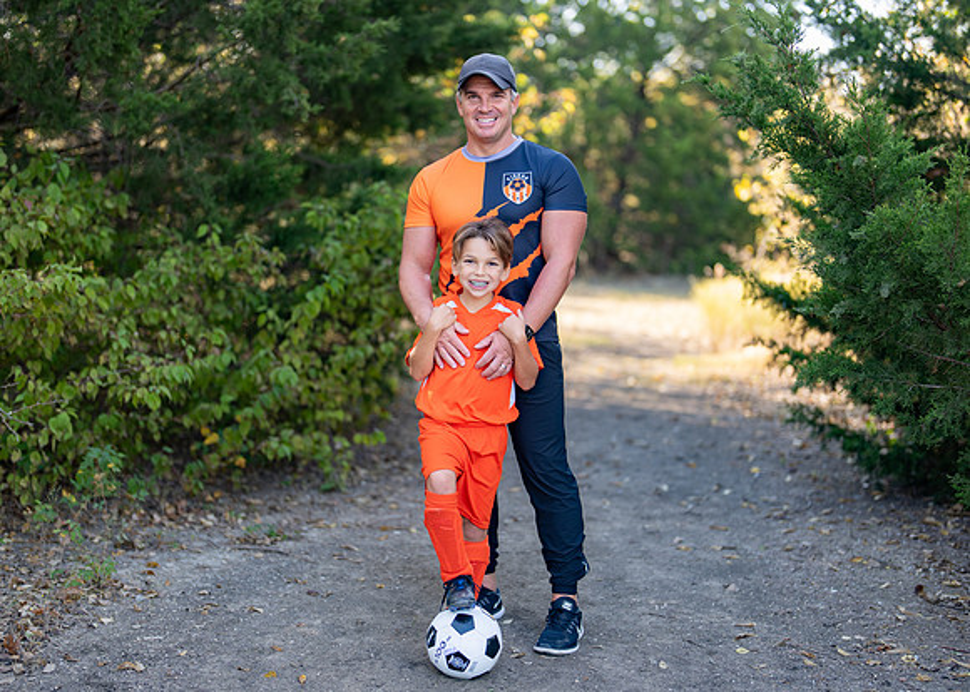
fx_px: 1576
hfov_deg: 34.2
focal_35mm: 57
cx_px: 469
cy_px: 345
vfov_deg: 24.8
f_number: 1.2
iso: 100
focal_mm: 50
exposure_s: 1/640
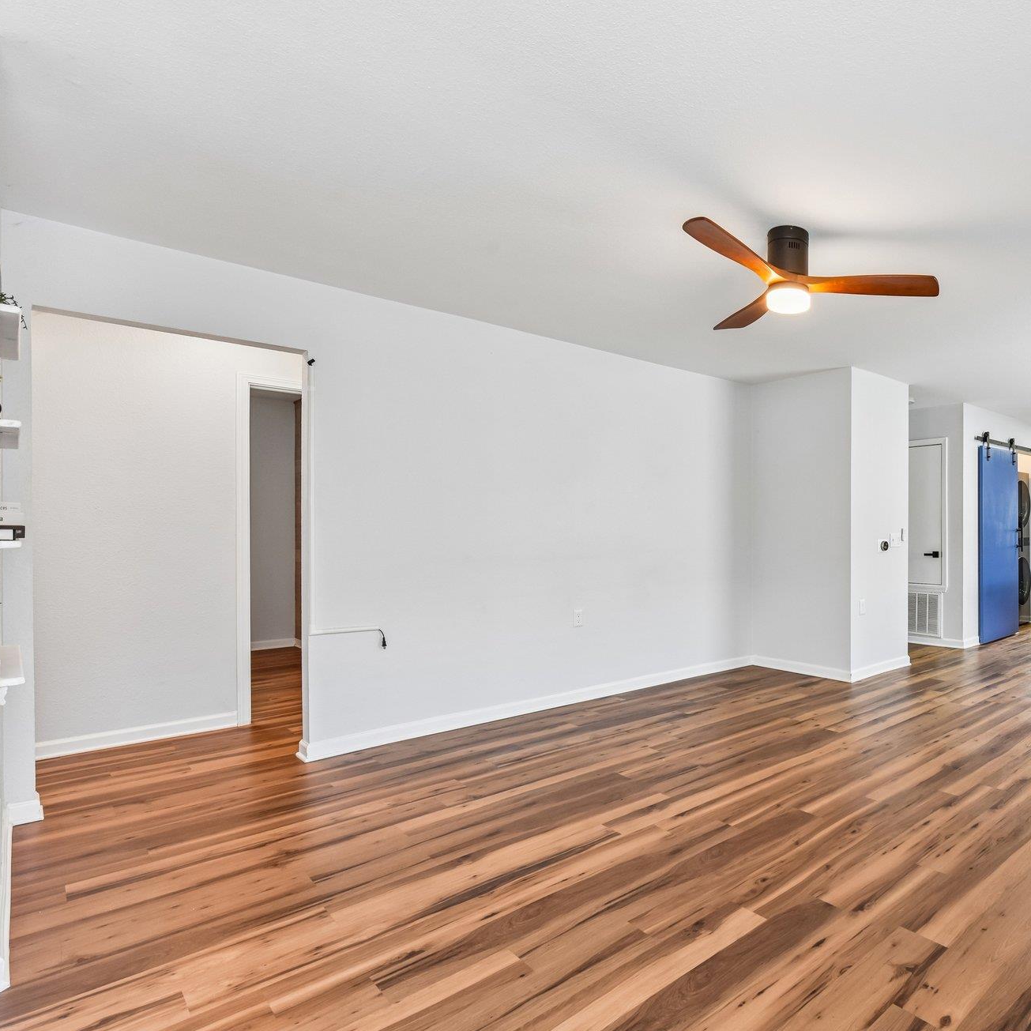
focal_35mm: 20
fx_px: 674
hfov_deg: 68.7
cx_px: 803
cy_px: 534
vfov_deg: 74.8
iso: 400
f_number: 8
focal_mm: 15
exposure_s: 1/15
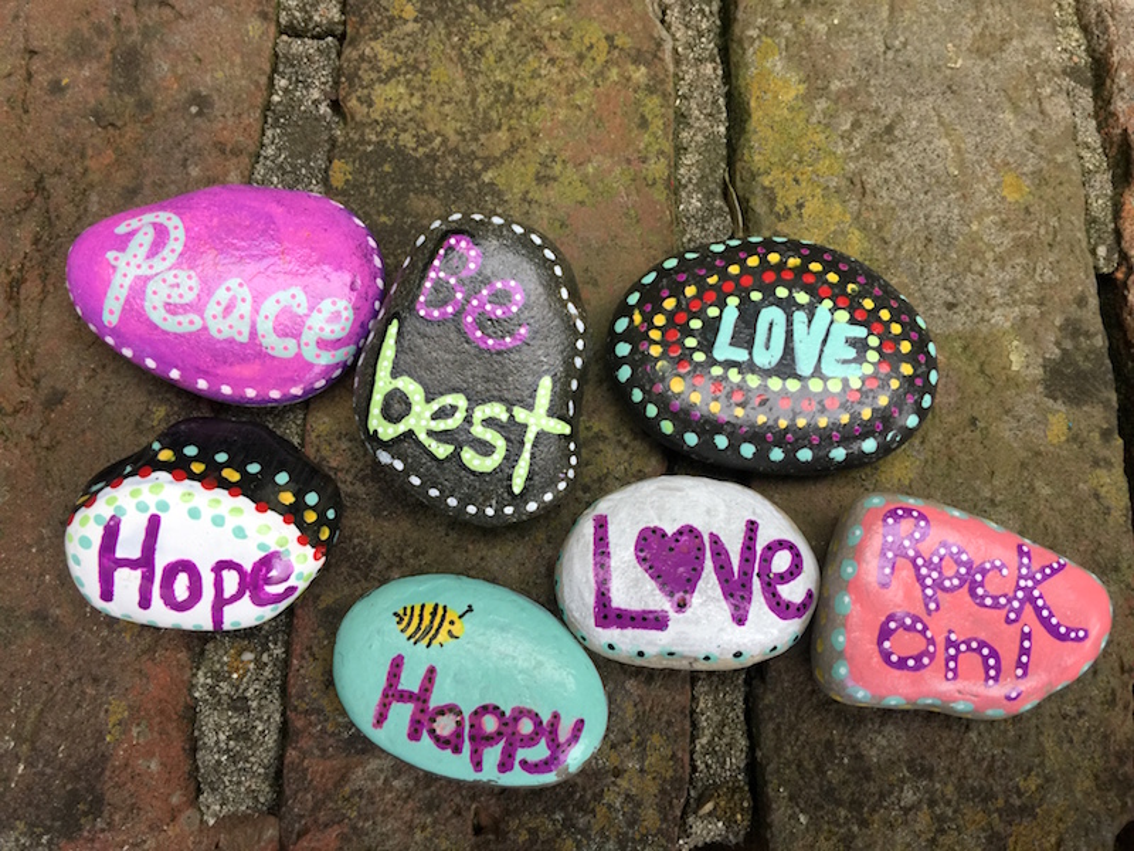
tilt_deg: -72.1
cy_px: 426
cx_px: 567
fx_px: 950
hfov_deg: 61.7
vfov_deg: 48.2
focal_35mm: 29
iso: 32
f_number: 2.2
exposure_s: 1/40
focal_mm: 4.15
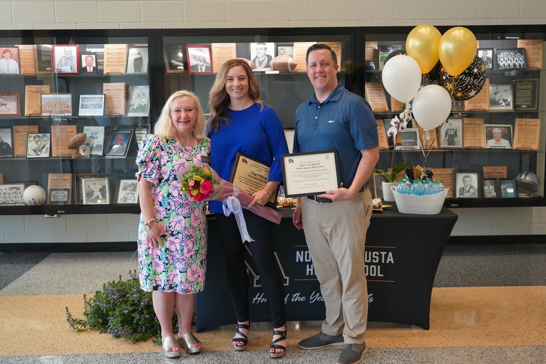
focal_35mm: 41
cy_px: 181
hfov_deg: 47.4
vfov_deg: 32.6
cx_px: 278
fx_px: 622
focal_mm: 40
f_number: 4
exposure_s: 1/160
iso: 1600
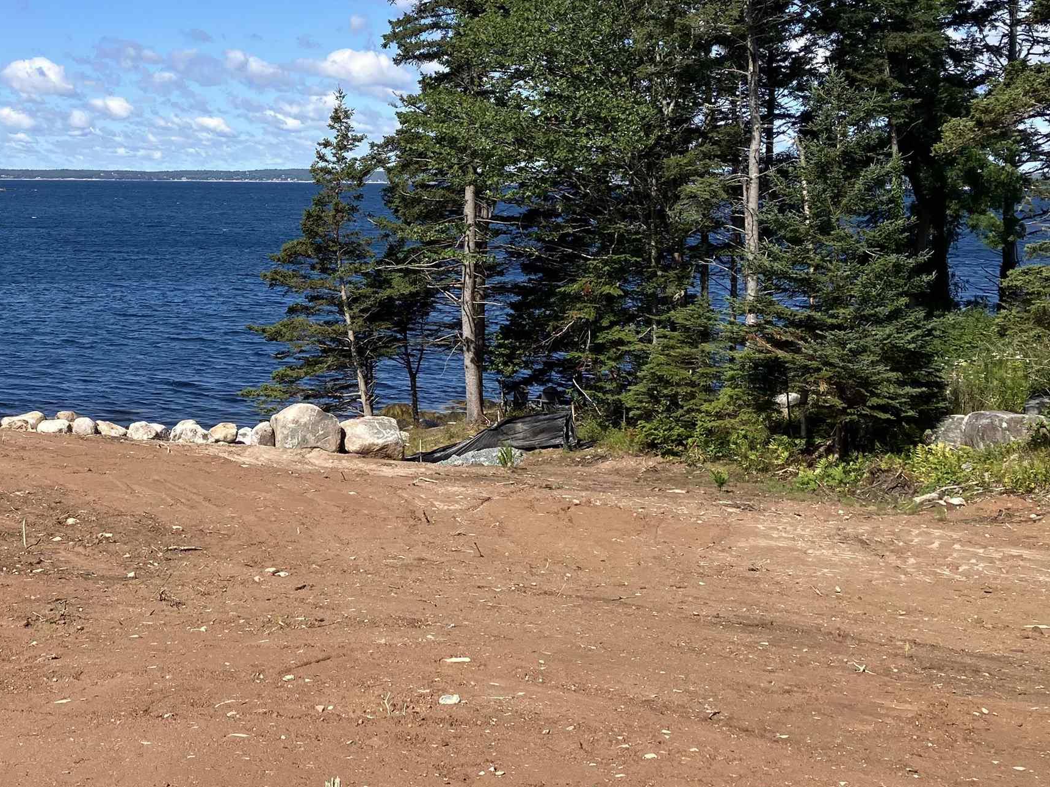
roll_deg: -0.9
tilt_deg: -0.4
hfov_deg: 37.0
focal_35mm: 50
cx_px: 221
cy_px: 175
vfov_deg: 28.6
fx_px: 1517
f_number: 1.8
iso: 32
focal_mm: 3.99
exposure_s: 1/1799
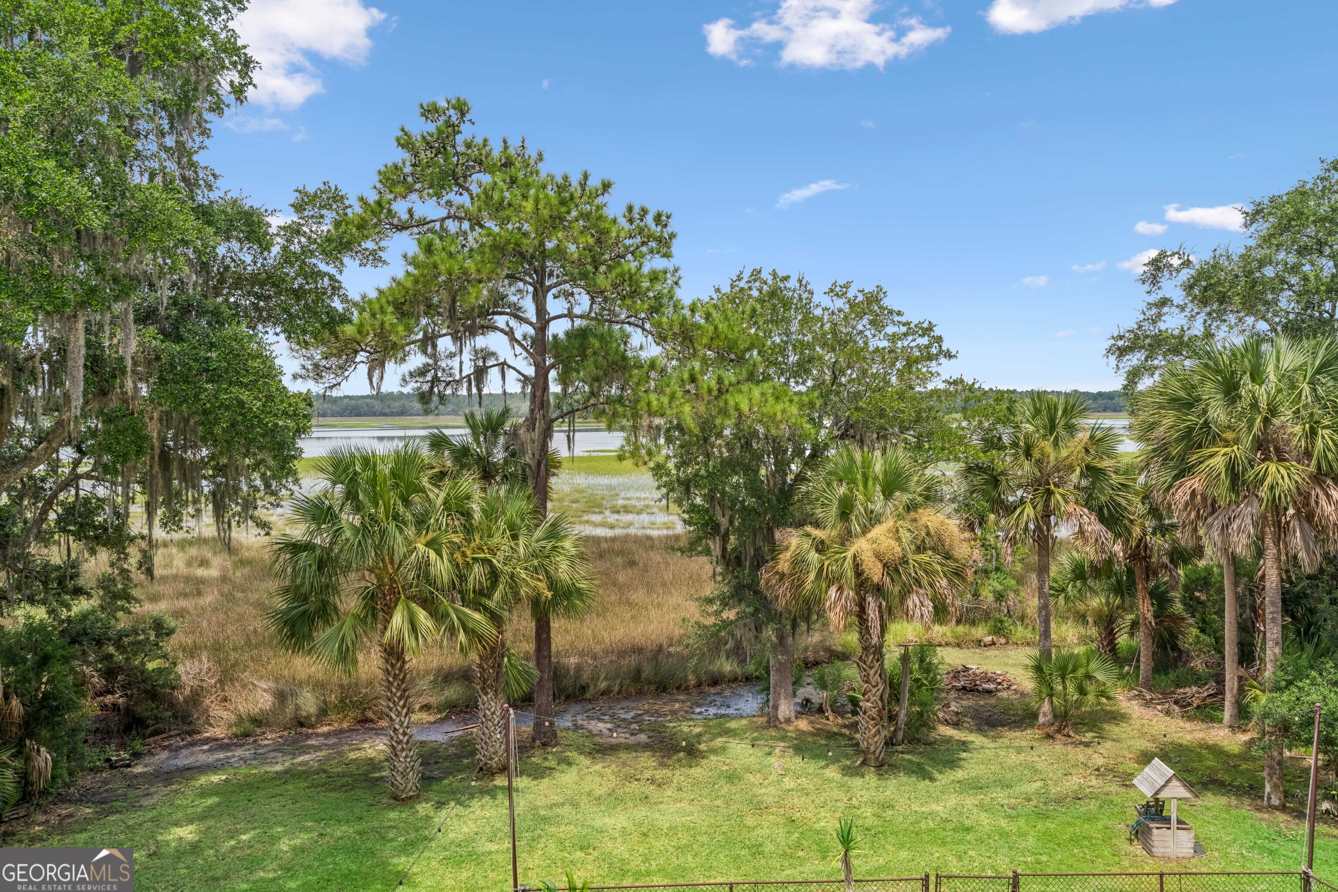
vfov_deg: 46.4
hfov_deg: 65.5
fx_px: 1041
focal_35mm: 28
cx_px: 669
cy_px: 446
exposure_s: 1/400
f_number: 8
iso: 250
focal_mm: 28
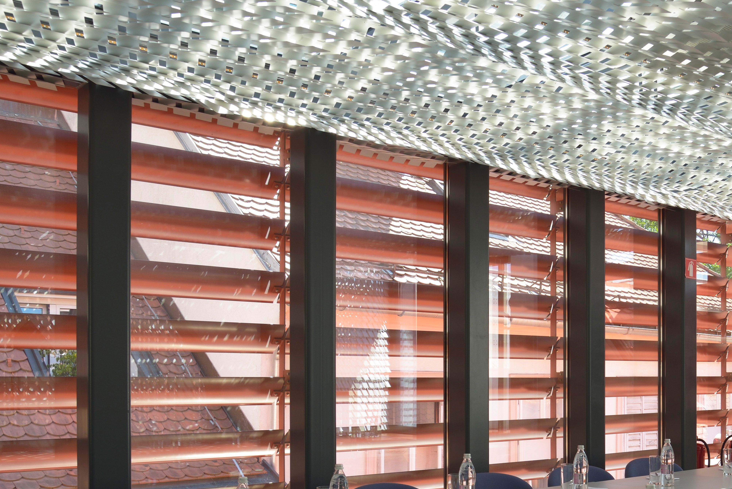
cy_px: 374
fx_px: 895
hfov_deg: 43.2
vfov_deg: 30.0
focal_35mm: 44
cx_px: 540
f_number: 8
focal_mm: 24
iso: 100
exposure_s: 1/30
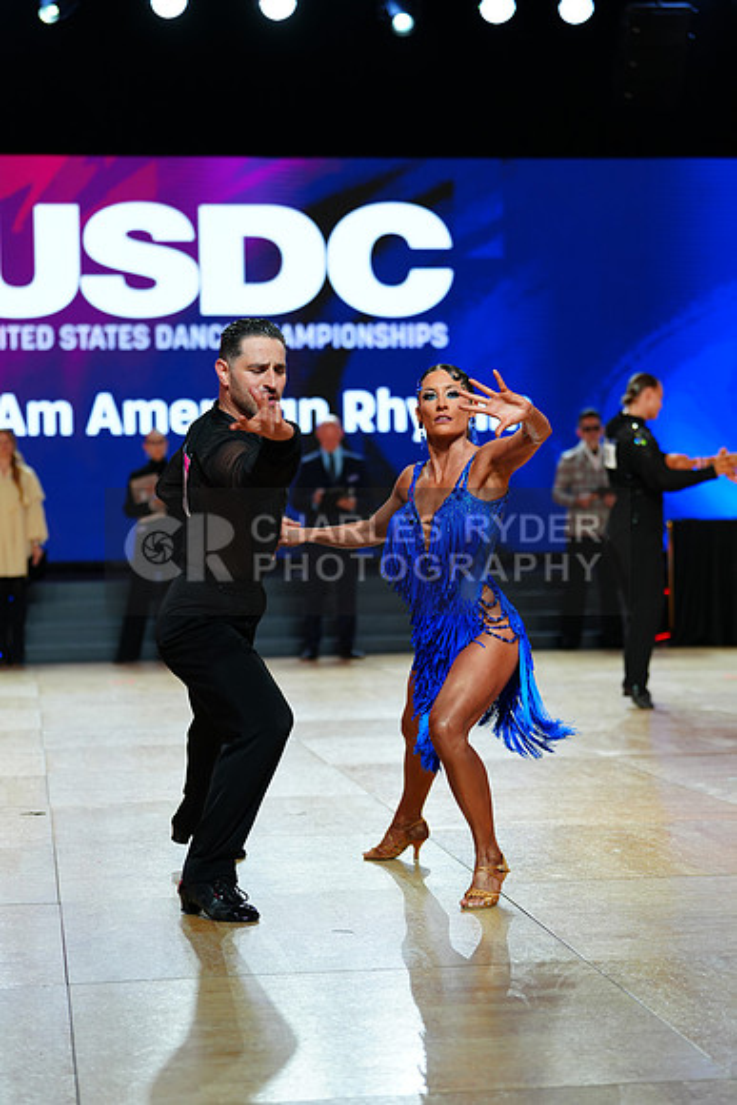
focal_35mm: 77
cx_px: 368
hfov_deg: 17.7
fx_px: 2363
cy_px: 552
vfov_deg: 26.3
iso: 500
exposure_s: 1/400
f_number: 2.8
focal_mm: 77
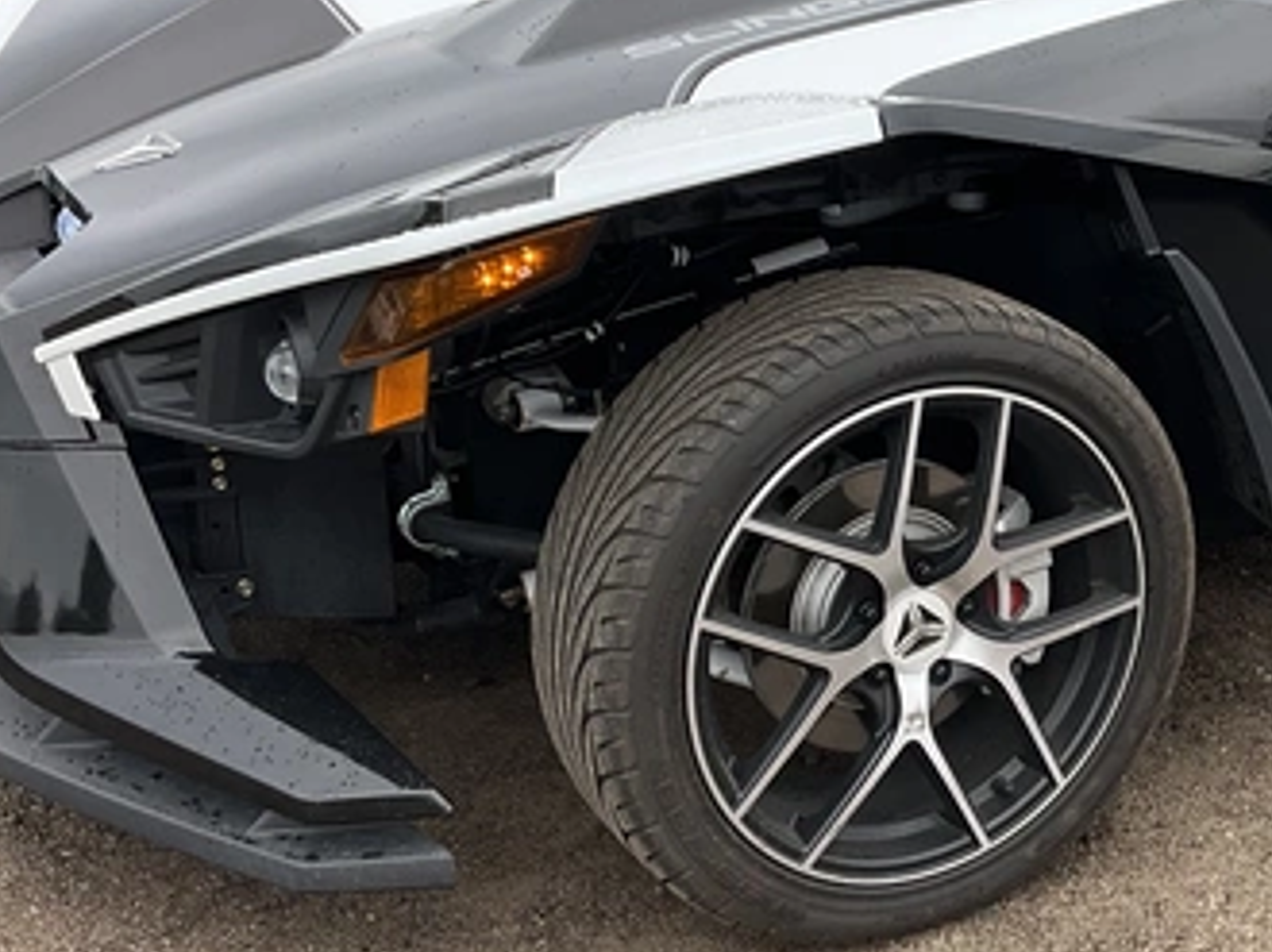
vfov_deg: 22.1
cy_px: 256
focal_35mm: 66
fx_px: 2423
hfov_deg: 28.4
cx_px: 1118
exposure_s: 1/189
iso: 20
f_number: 1.8
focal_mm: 3
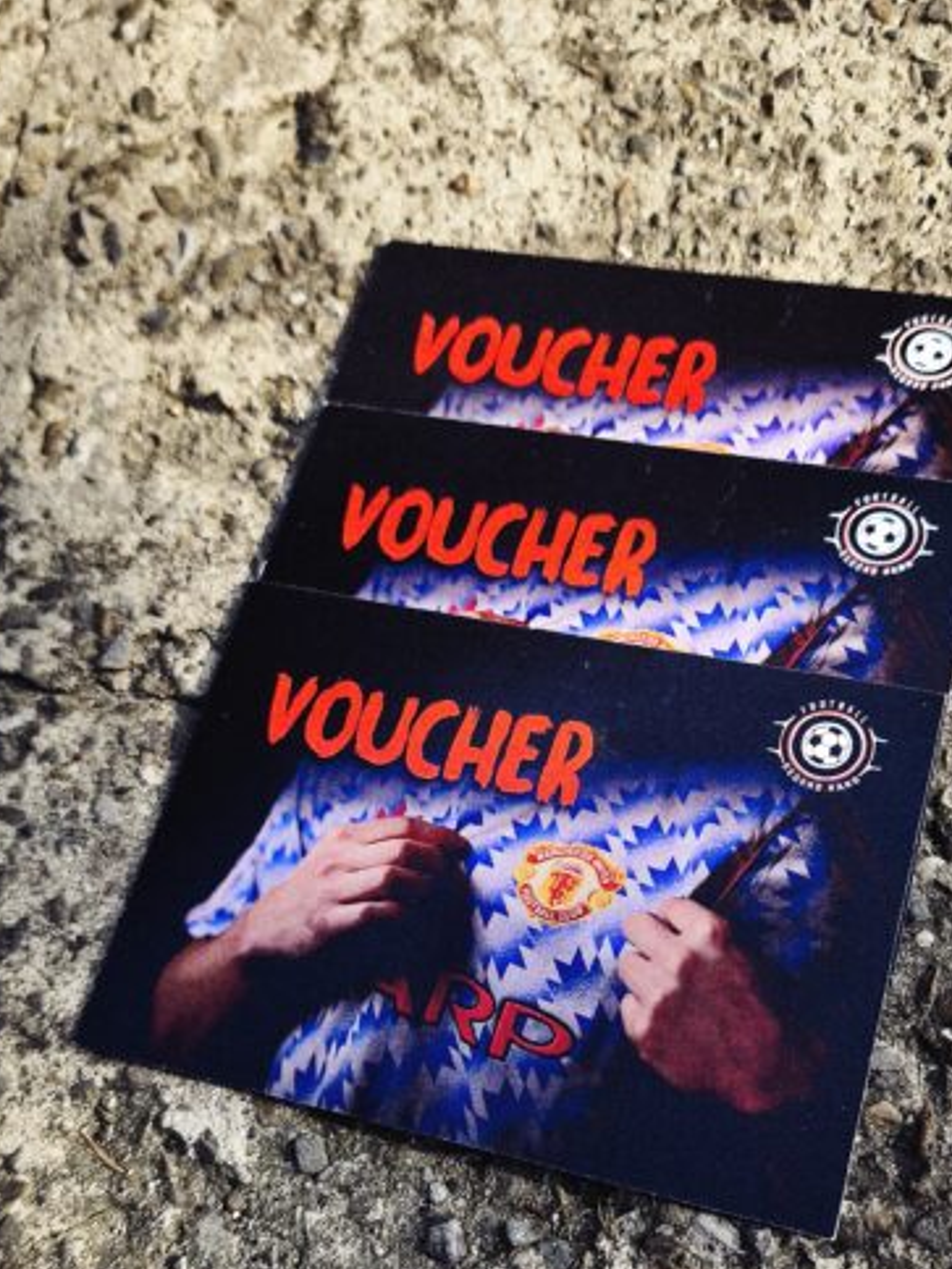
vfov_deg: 48.2
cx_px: 538
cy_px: 836
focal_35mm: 38
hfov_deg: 37.7
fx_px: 1393
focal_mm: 6.57
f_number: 1.6
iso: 50
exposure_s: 1/651
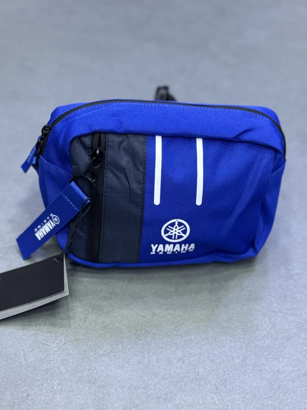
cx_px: 154
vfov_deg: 39.7
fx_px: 568
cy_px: 205
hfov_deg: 30.3
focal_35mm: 48
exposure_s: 1/50
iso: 100
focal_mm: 6.76
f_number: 1.78
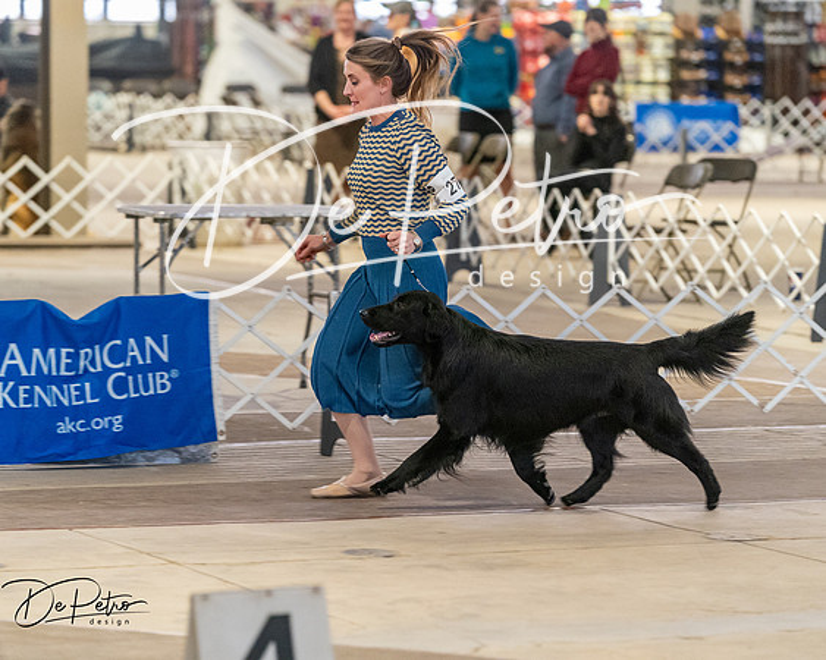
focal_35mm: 185
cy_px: 330
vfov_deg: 8.4
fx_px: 4514
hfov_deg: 10.5
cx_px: 413
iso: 6400
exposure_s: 1/250
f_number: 3.5
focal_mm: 164
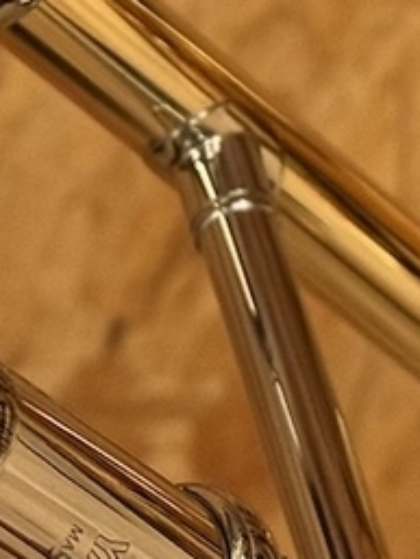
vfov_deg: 8.7
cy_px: -224
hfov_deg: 6.6
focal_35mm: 224
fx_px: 3621
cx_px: 161
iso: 320
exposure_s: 1/40
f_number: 1.78
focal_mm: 6.76
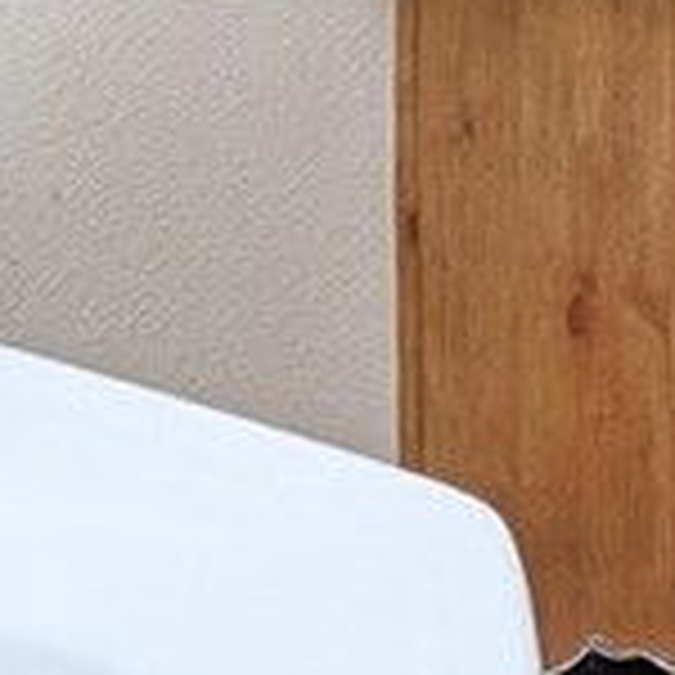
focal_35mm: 87
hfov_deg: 11.5
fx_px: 1919
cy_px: -686
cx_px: 2012
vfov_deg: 15.7
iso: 1000
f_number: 5
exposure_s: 1/1000
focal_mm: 15
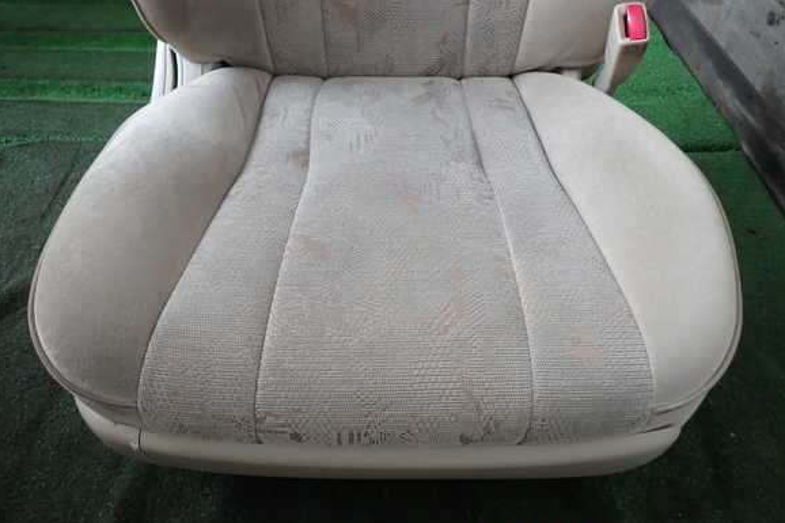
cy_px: 261
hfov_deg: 67.4
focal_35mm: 27
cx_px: 380
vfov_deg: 47.9
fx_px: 589
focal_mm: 4.5
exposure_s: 1/60
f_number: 2
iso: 125
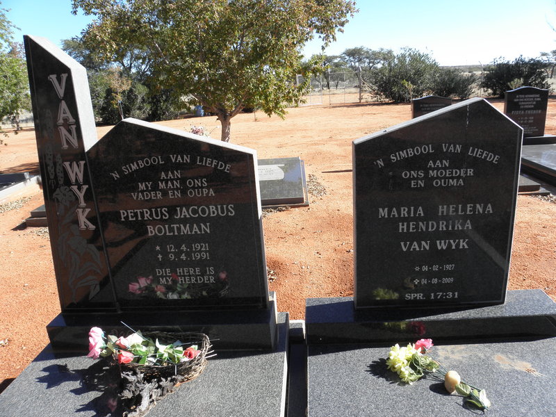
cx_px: 278
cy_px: 208
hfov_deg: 67.3
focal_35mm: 26
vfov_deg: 53.1
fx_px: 418
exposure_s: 1/125
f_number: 5.6
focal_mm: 4.6
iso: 64
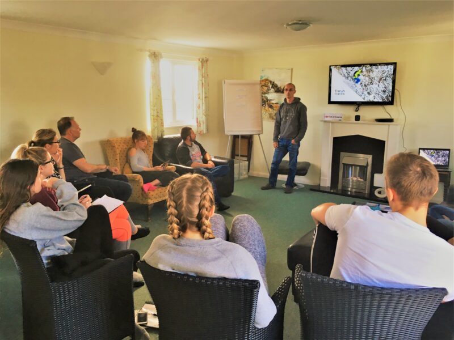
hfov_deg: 61.7
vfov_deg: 48.2
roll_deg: +0.3
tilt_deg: -11.7
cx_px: 227
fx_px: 380
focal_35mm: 29
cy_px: 170
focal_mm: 4.15
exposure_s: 1/33
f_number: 2.2
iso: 32
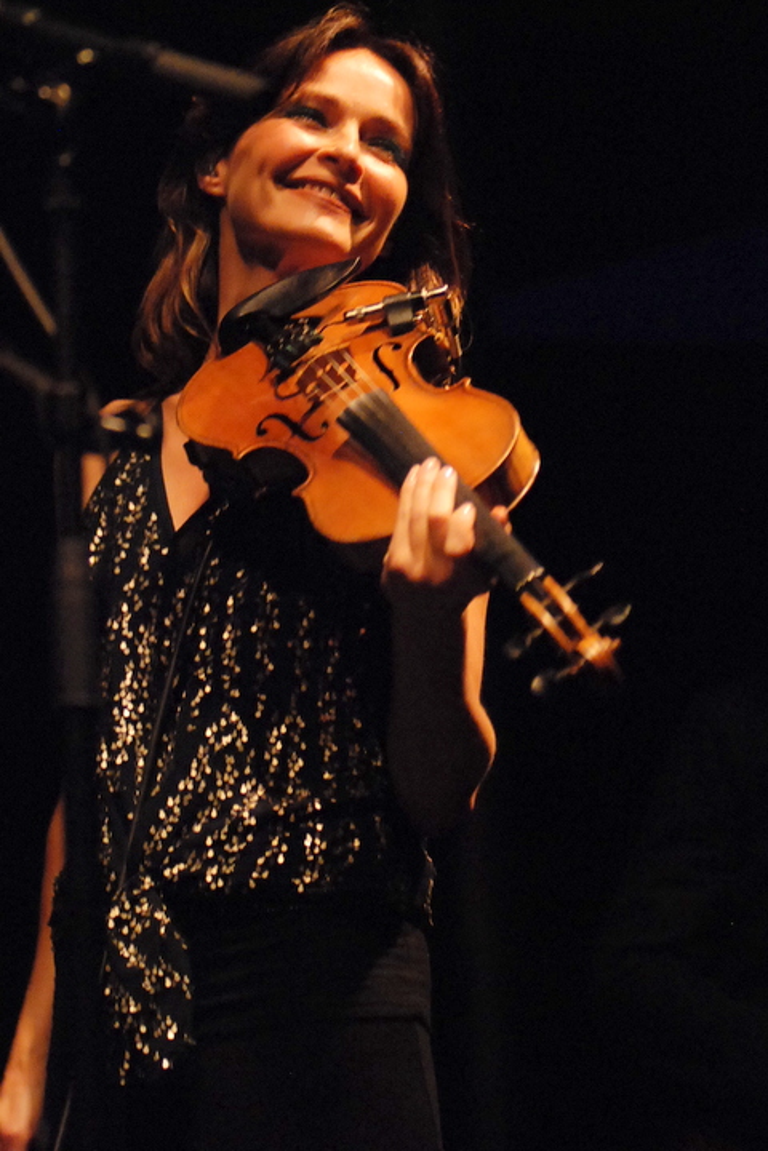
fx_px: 3840
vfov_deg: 17.1
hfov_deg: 11.4
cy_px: 576
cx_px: 384
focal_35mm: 120
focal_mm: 80
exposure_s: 1/125
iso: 1600
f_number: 2.8
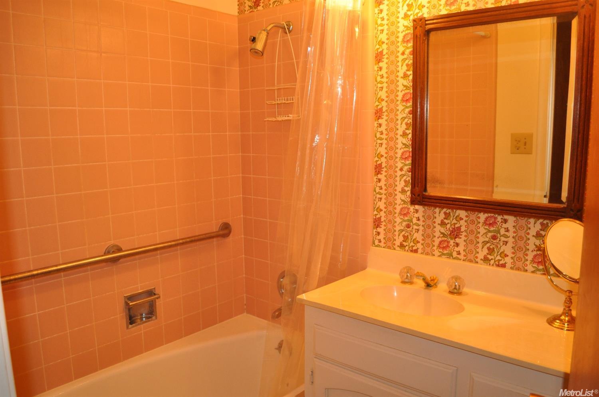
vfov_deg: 47.8
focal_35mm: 27
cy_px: 198
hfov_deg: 67.5
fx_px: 449
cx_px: 300
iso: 800
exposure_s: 1/60
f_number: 3.5
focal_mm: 18
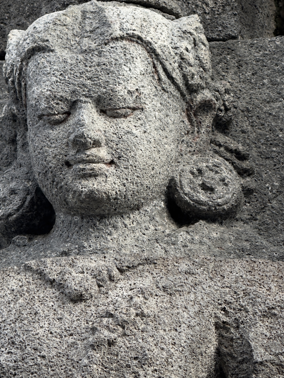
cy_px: 292
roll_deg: -1.8
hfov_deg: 6.6
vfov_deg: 8.8
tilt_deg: +19.7
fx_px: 2450
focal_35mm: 224
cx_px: 112
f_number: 2.8
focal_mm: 15.66
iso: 50
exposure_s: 1/102
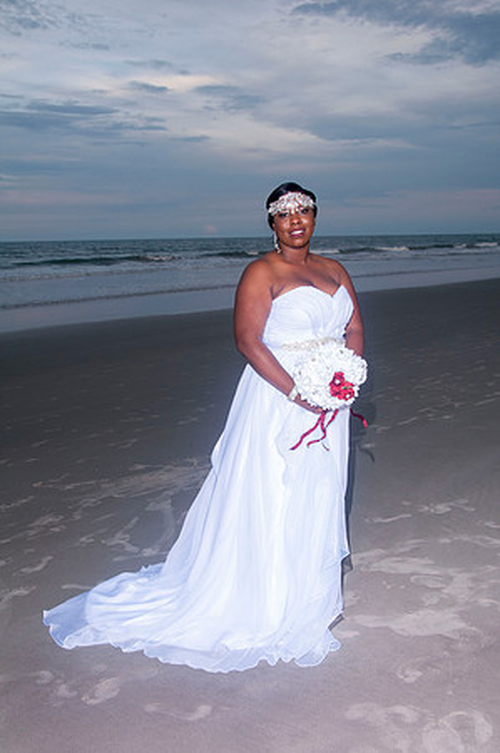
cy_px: 376
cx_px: 250
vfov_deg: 53.2
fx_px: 752
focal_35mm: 36
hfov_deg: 36.8
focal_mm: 24
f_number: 6.3
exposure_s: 1/250
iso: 400
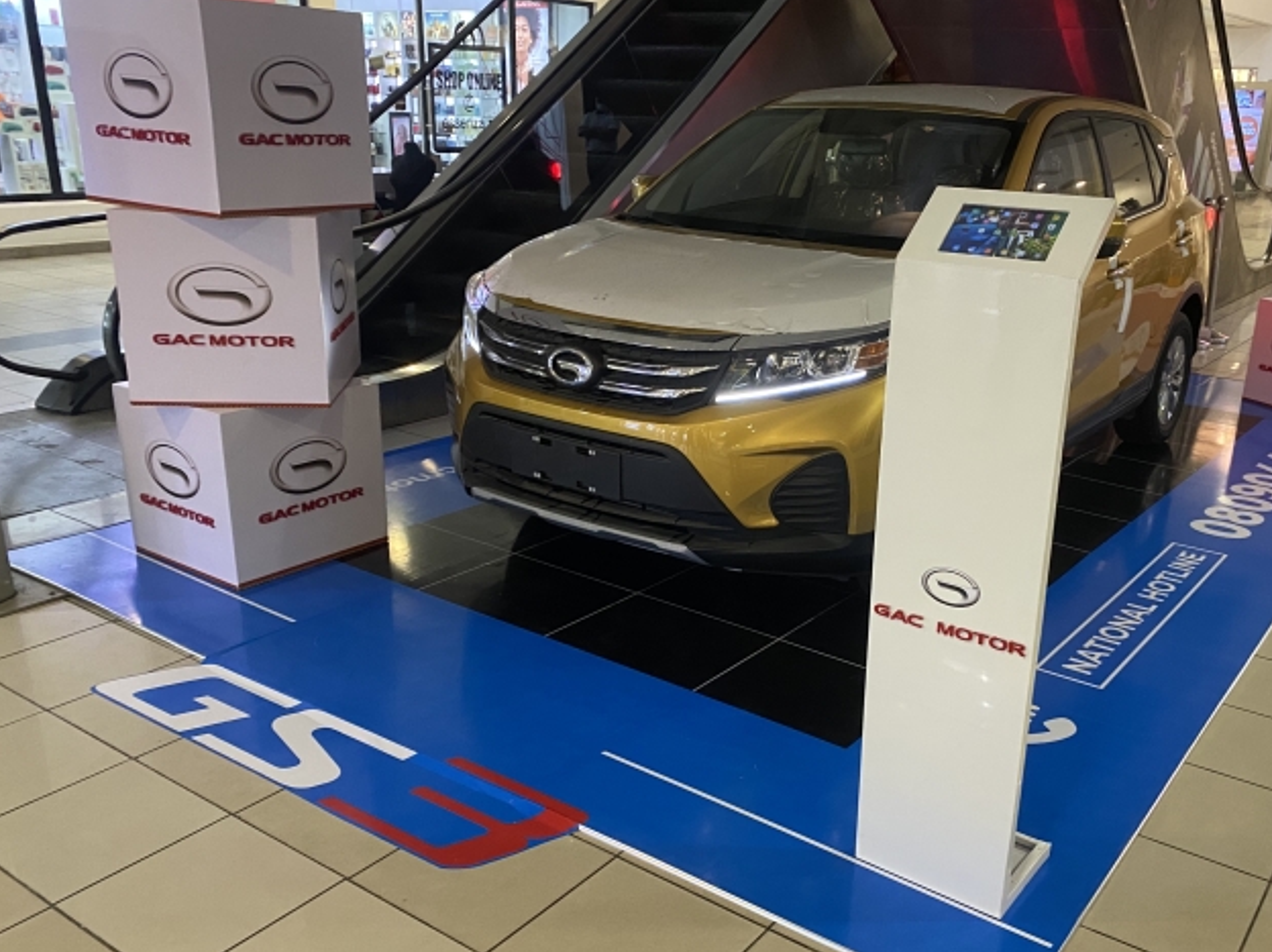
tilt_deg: -20.1
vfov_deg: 44.0
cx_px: 768
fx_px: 1175
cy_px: 537
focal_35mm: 32
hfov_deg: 56.4
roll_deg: -2.3
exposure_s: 1/33
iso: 400
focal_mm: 4.25
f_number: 1.8
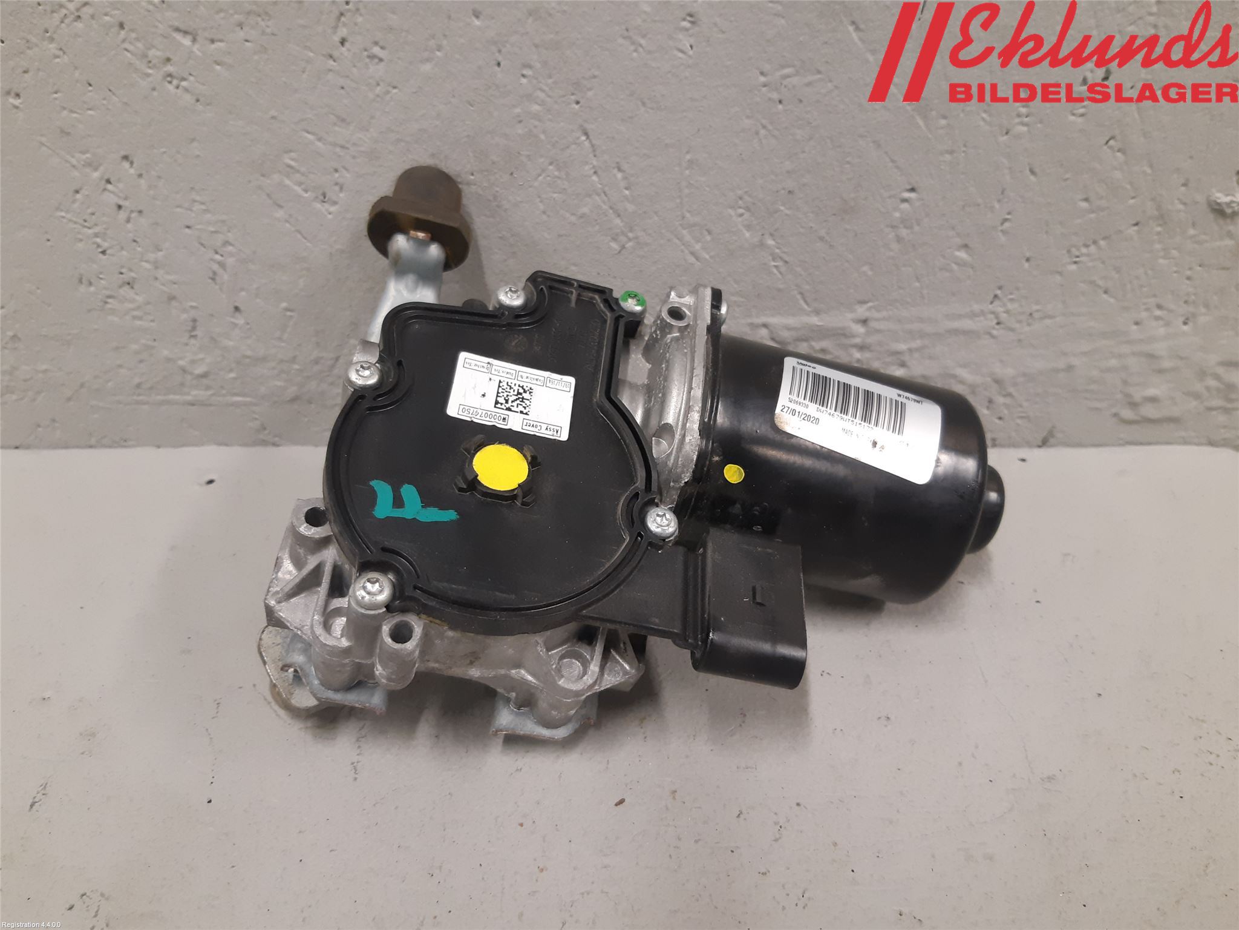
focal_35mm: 26
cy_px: 465
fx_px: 931
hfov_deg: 67.3
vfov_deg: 53.1
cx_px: 620
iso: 160
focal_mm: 3.93
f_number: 1.7
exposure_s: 1/50
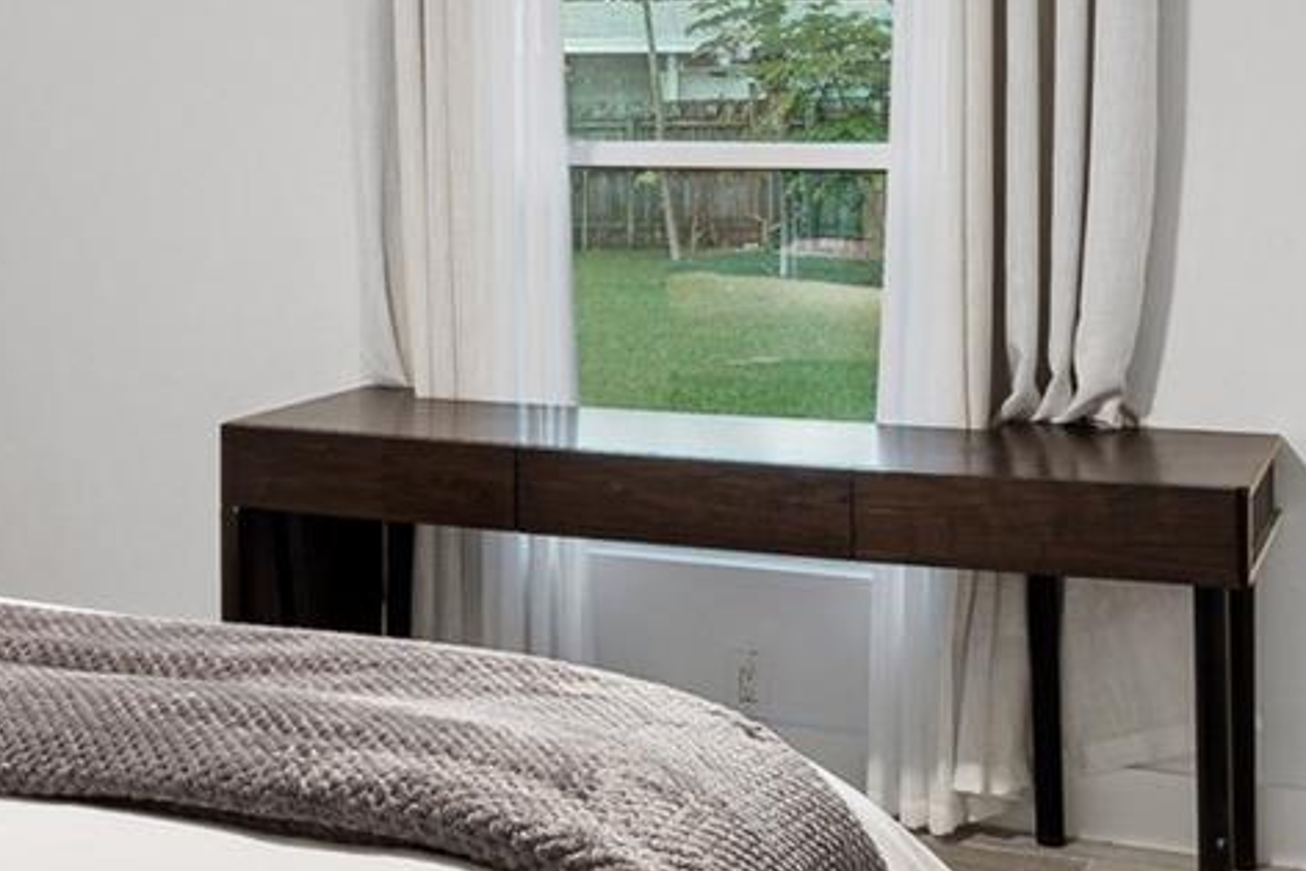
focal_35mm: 61
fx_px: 2213
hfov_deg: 32.3
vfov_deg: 22.0
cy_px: 185
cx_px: 338
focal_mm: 12
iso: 400
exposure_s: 1/5
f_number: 8
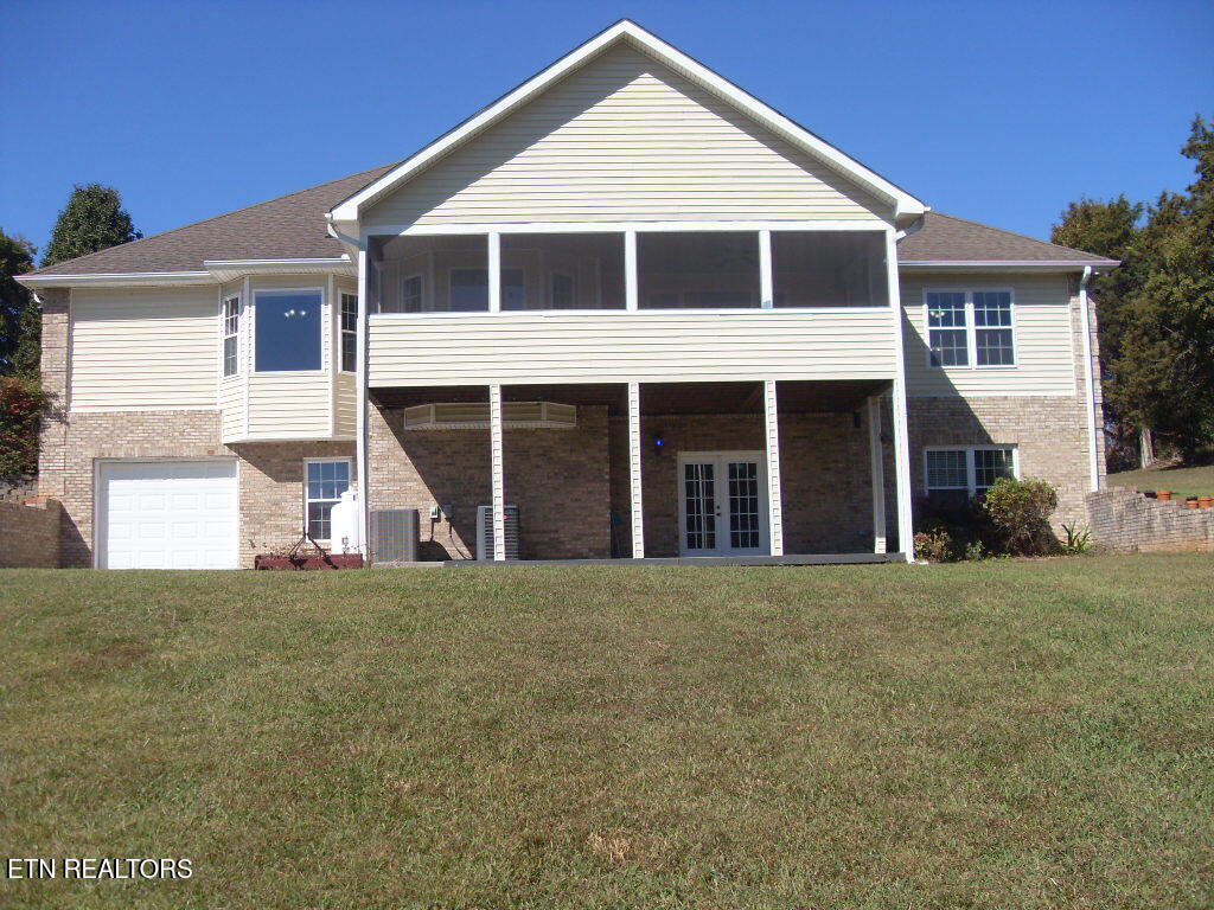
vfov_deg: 38.7
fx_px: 1298
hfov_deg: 50.1
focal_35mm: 37
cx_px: 607
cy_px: 455
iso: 80
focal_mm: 6.3
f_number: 7
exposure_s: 1/350
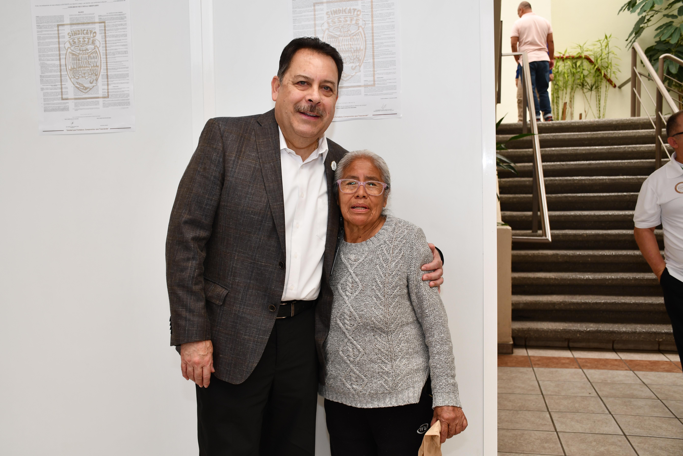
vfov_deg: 36.9
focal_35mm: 36
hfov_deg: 53.1
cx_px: 342
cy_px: 228
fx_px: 683
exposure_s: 1/125
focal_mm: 24
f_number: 5.6
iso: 200
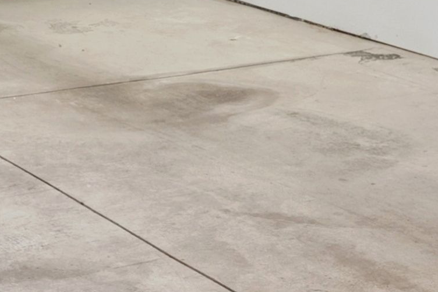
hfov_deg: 16.4
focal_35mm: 124
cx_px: 102
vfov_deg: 10.4
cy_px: -245
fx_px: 1509
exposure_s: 1/10
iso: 200
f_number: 9
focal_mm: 22
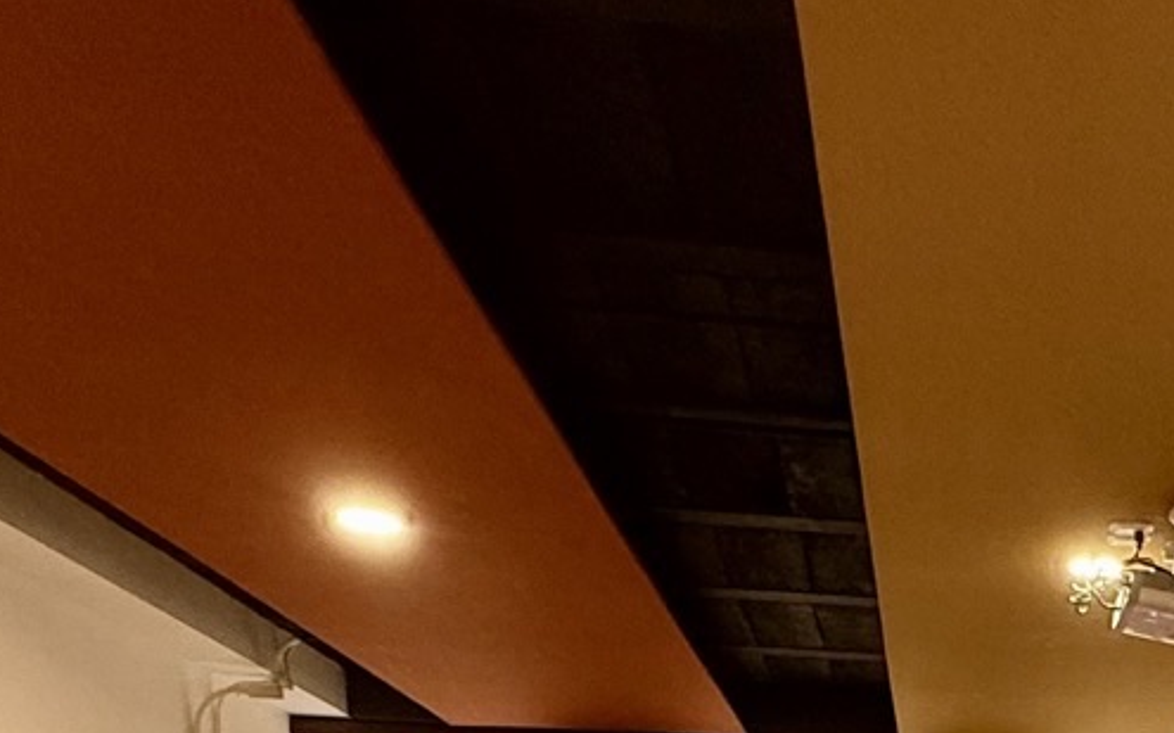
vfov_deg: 21.3
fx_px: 1535
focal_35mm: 48
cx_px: 1160
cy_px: 1177
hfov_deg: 37.6
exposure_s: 1/50
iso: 400
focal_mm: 2.22
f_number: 2.2
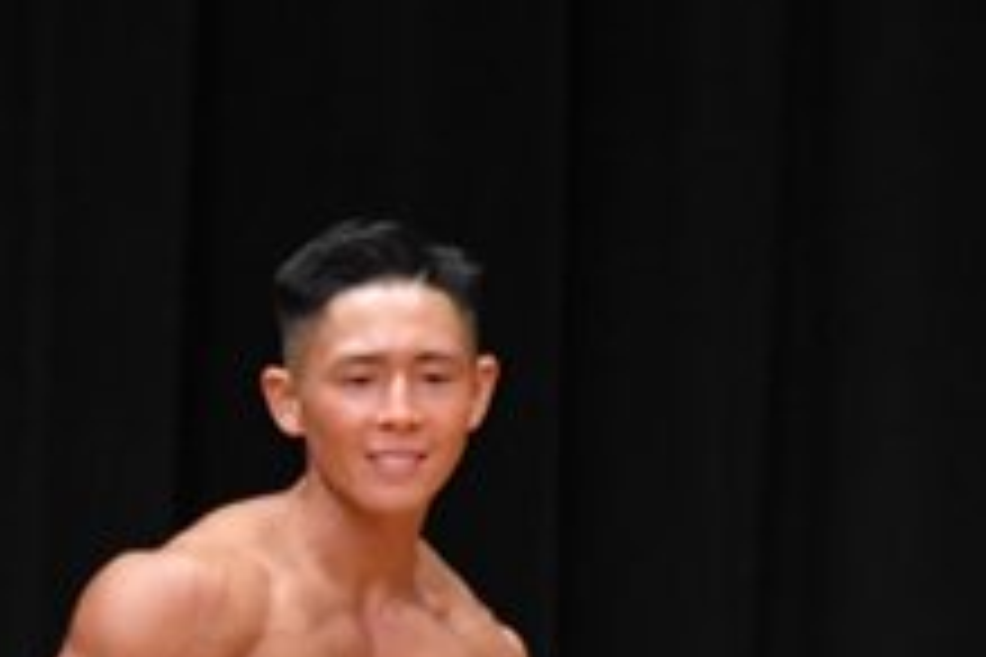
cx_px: -651
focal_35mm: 1010
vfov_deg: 1.4
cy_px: 1004
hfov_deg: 2.0
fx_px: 27661
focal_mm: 190
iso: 4000
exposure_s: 1/400
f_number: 5.6
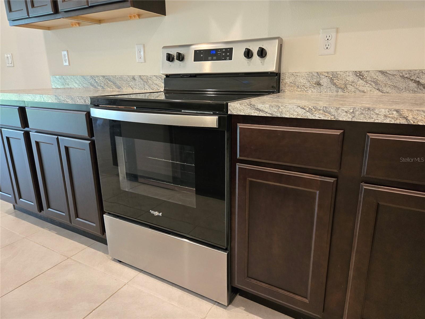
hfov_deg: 73.9
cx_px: 212
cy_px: 160
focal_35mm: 23
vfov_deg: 58.9
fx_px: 282
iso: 800
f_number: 1.8
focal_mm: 5.4
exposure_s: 1/120
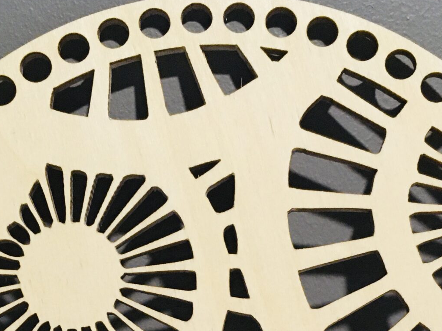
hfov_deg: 26.7
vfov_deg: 19.2
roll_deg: -0.3
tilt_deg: -8.5
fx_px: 932
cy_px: 383
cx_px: 212
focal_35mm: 73
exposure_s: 1/33
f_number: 2.2
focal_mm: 4.15
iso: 250
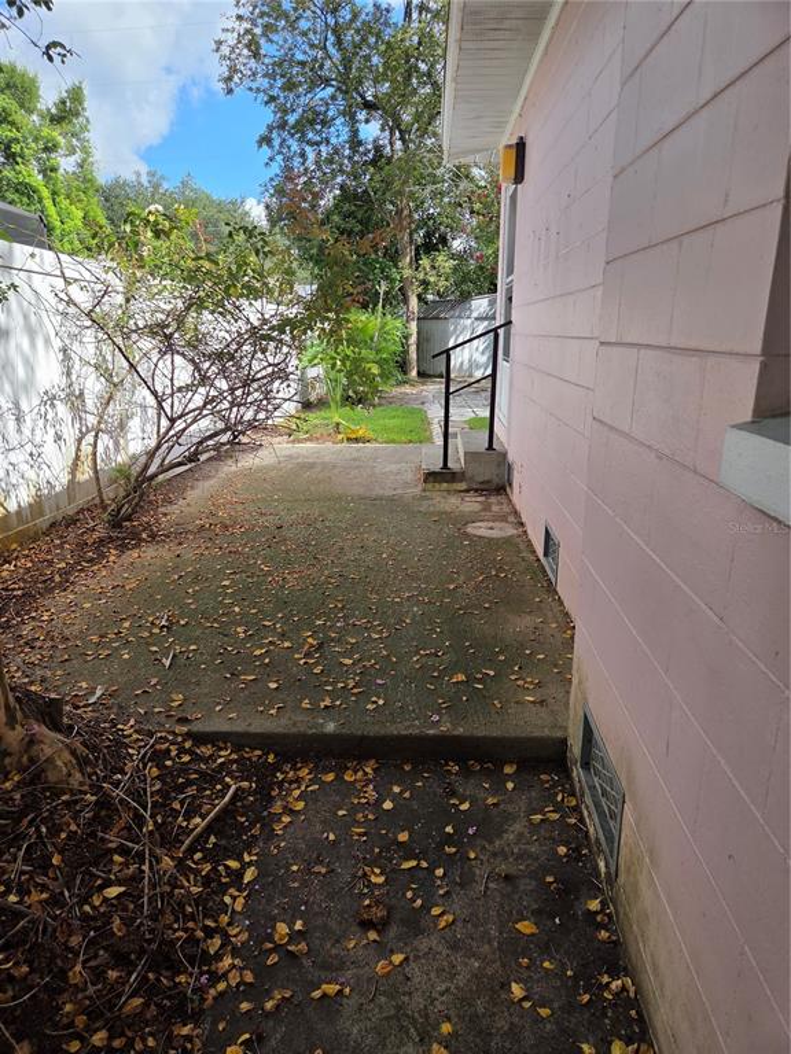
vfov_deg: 73.9
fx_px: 701
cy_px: 527
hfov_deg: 58.9
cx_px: 396
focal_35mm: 23
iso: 80
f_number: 1.8
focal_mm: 5.4
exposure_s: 1/3092
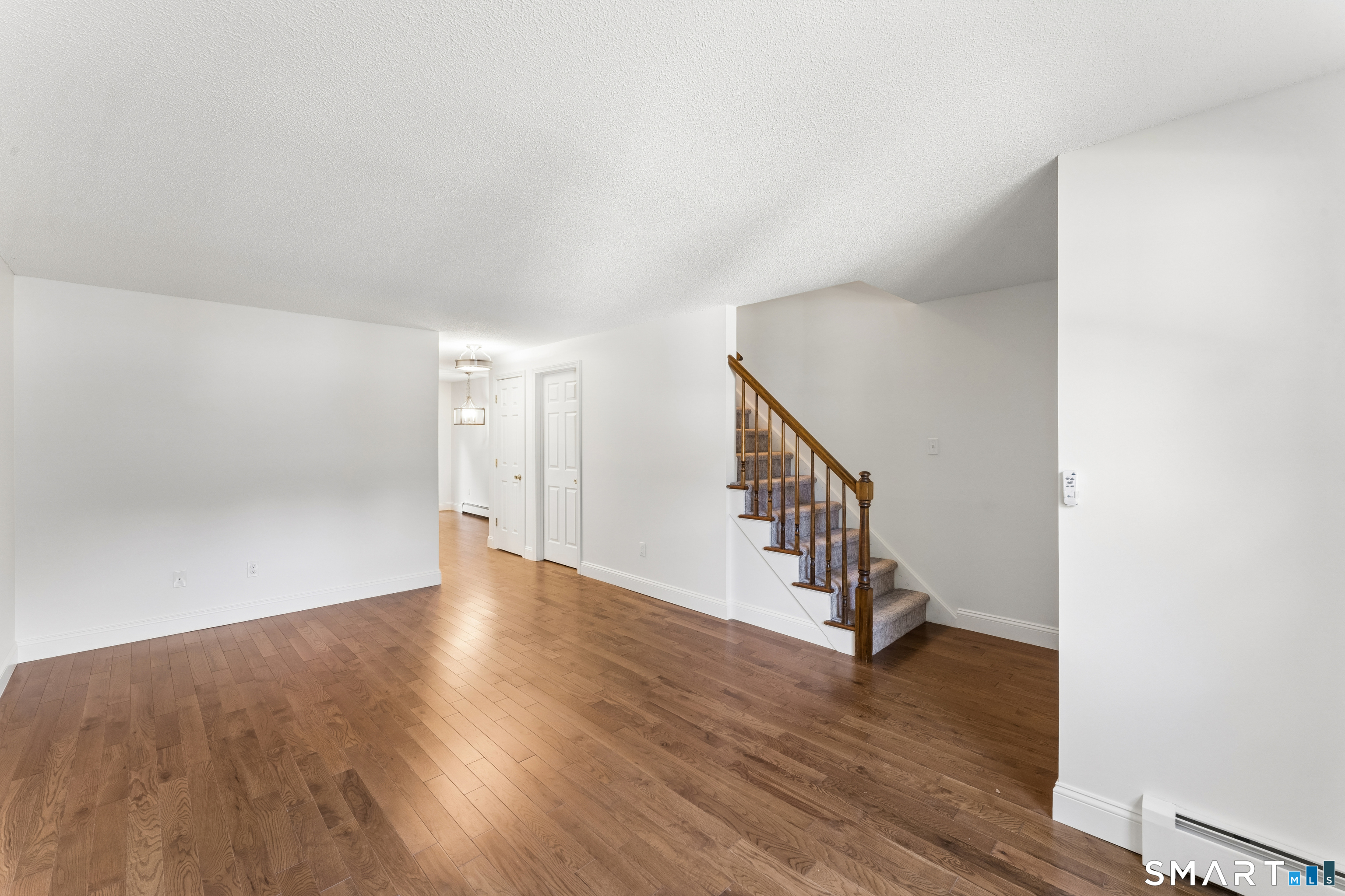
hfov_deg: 104.3
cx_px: 672
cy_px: 448
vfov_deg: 81.2
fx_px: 523
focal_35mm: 14
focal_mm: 14
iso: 400
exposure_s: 1/3.33
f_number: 13
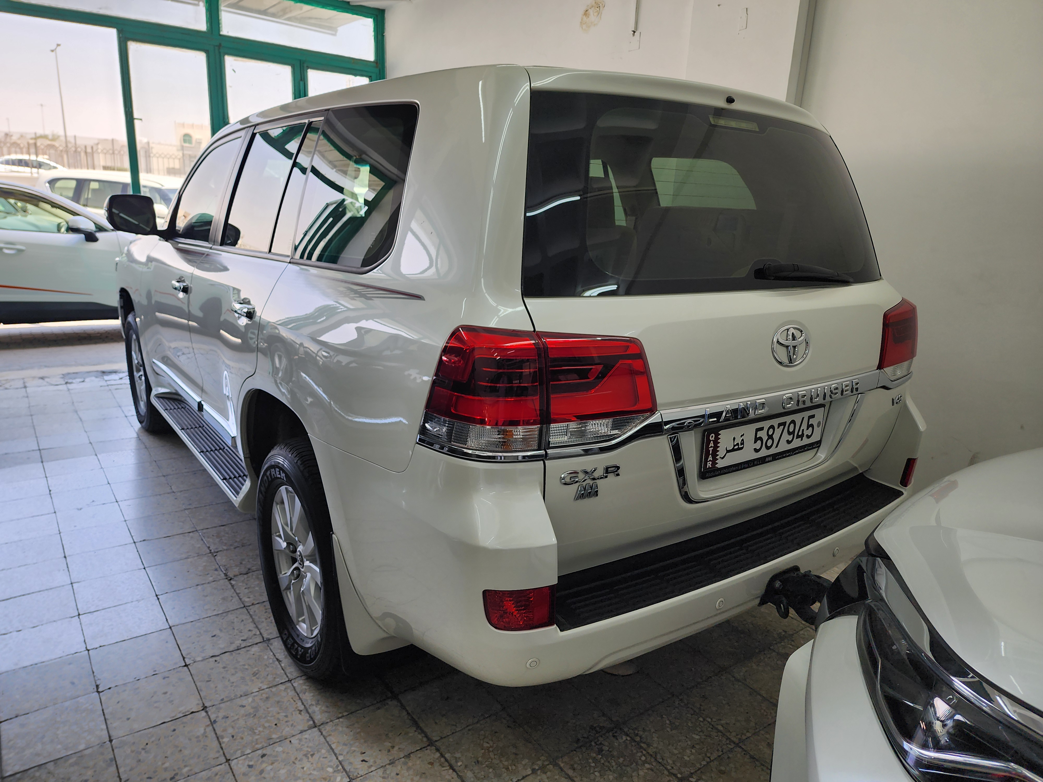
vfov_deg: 58.9
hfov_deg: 73.9
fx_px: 693
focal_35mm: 23
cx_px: 522
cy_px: 391
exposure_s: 1/180
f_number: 1.8
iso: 40
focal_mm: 6.4
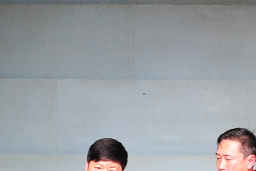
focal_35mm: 210
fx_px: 1493
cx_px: 240
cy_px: 147
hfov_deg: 9.7
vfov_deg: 6.5
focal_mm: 48
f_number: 9
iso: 1600
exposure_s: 1/50
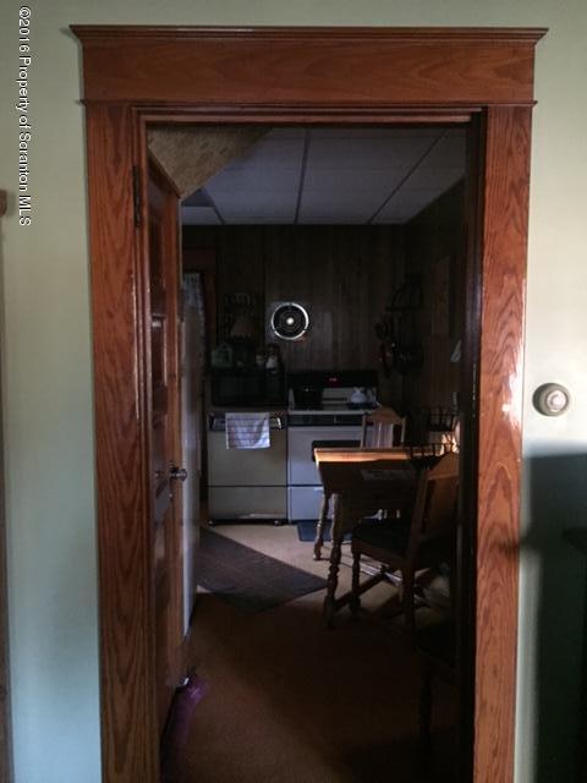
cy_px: 392
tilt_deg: -5.2
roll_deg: -0.4
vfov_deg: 61.7
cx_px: 294
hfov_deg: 48.2
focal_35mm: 29
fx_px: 656
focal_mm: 4.15
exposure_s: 1/15
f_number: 2.2
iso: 1000
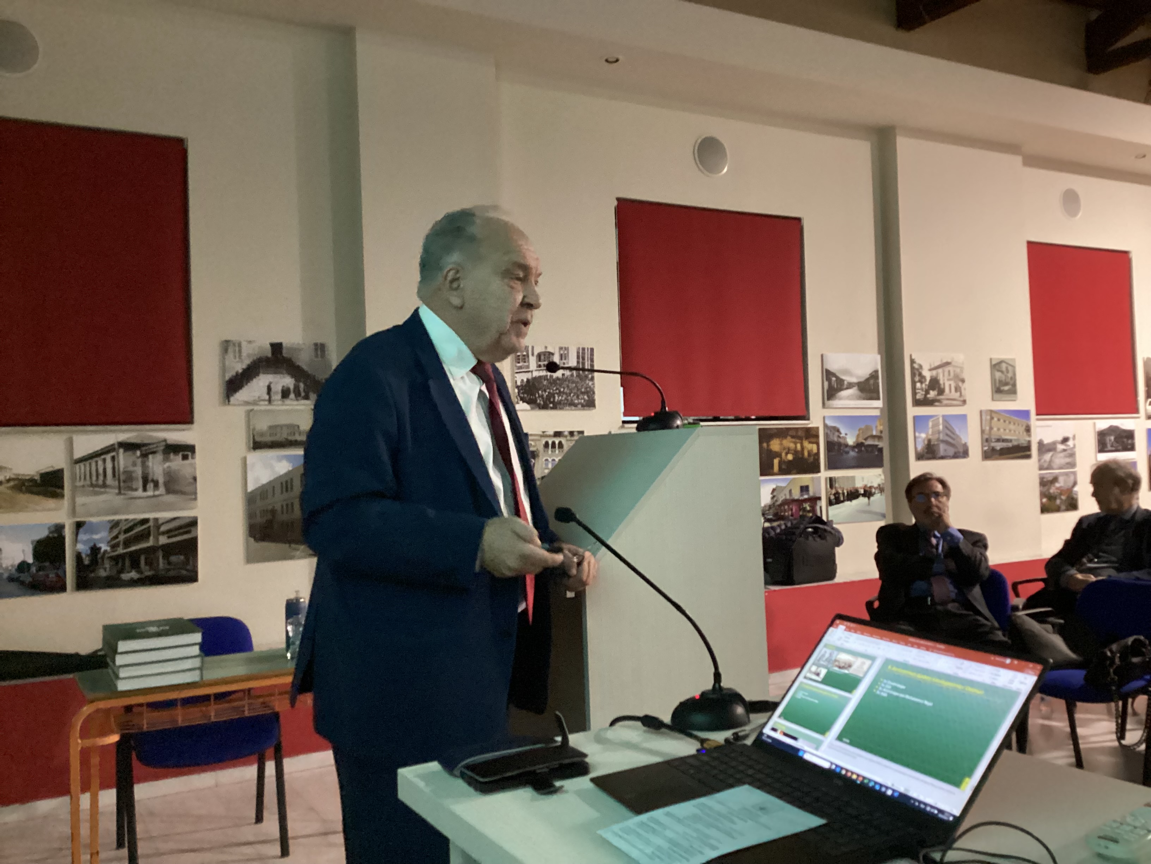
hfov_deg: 58.4
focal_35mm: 31
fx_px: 1031
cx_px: 576
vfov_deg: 45.4
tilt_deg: +1.6
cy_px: 432
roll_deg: +1.5
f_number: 2.4
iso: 800
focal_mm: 3.3
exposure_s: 1/20
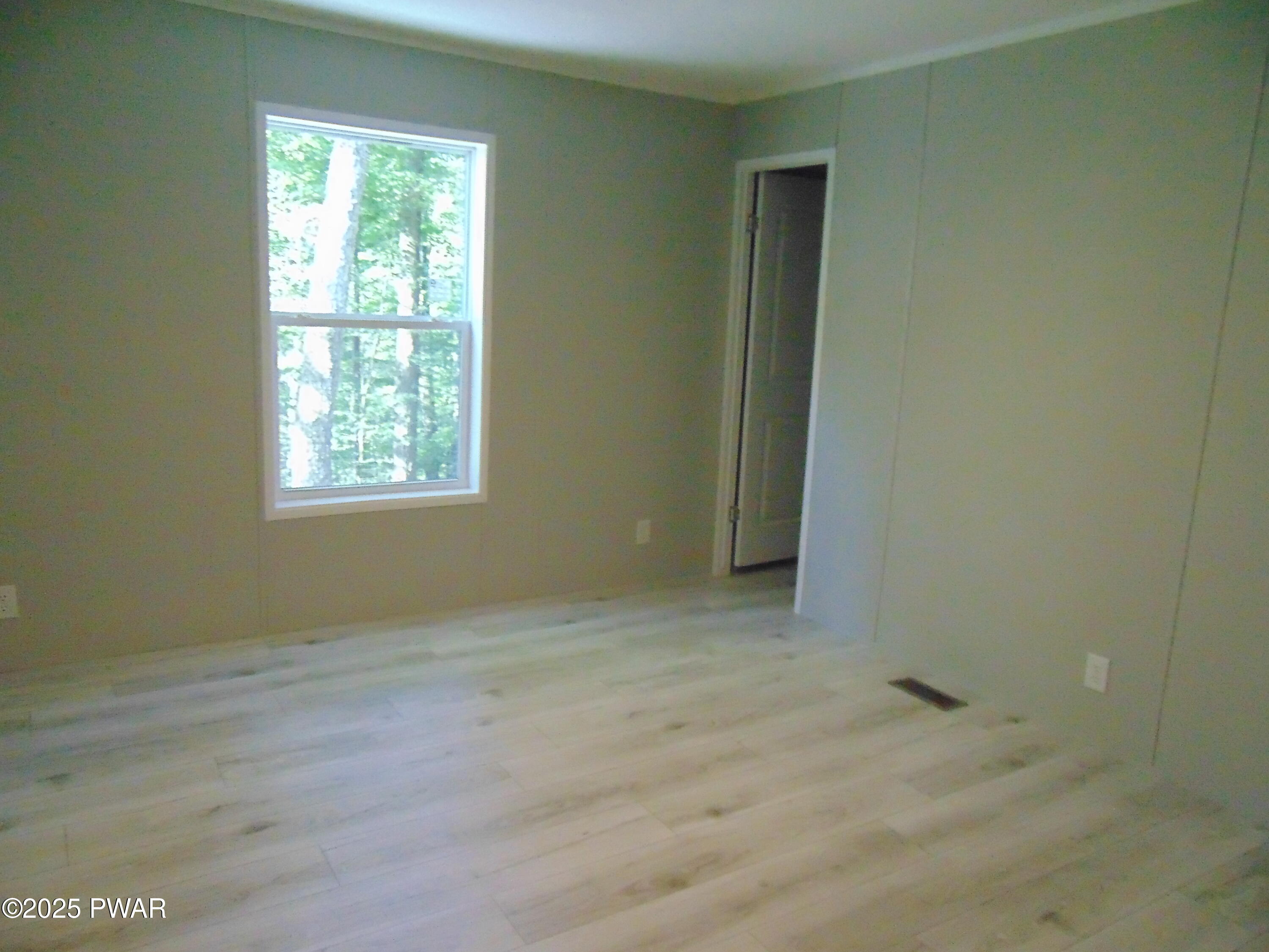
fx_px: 916
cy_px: 476
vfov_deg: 54.9
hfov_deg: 69.4
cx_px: 634
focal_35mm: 25
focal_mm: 4.5
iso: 800
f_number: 3
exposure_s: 1/60
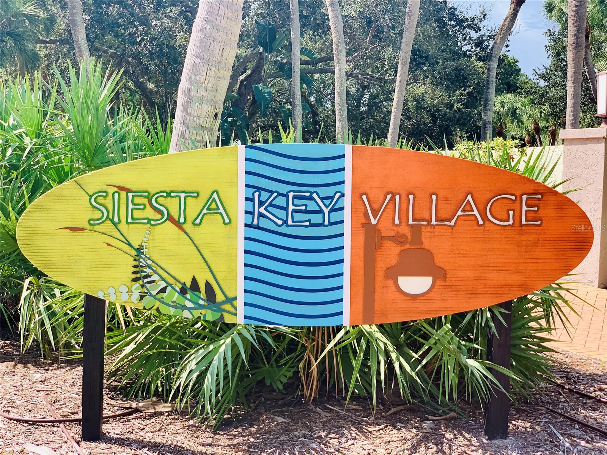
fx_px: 912
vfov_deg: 28.0
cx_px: 304
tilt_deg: -1.5
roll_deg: -1.6
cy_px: 228
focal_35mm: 52
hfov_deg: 36.8
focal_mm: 6
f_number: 2.4
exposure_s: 1/396
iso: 16
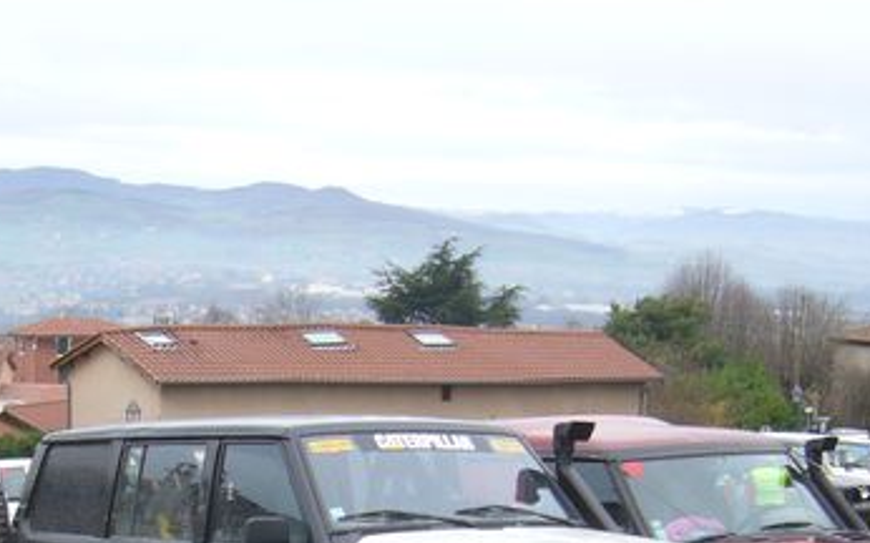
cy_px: 582
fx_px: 1778
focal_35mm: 75
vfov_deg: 16.9
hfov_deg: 27.2
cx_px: 236
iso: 80
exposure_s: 1/30
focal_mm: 5.8
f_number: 2.8
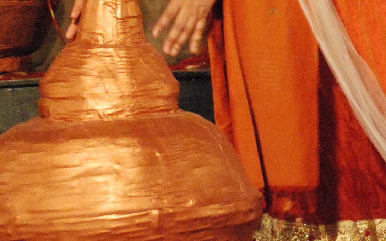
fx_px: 2524
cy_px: -100
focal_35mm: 240
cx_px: 316
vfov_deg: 5.4
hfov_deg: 8.7
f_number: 8
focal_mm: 44
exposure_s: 1/60
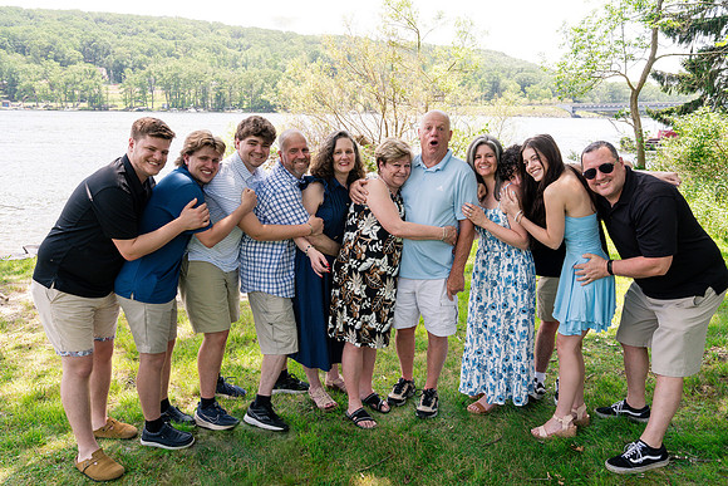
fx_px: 538
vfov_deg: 48.6
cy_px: 243
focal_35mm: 27
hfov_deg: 68.1
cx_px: 359
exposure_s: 1/250
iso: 640
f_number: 8
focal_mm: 26
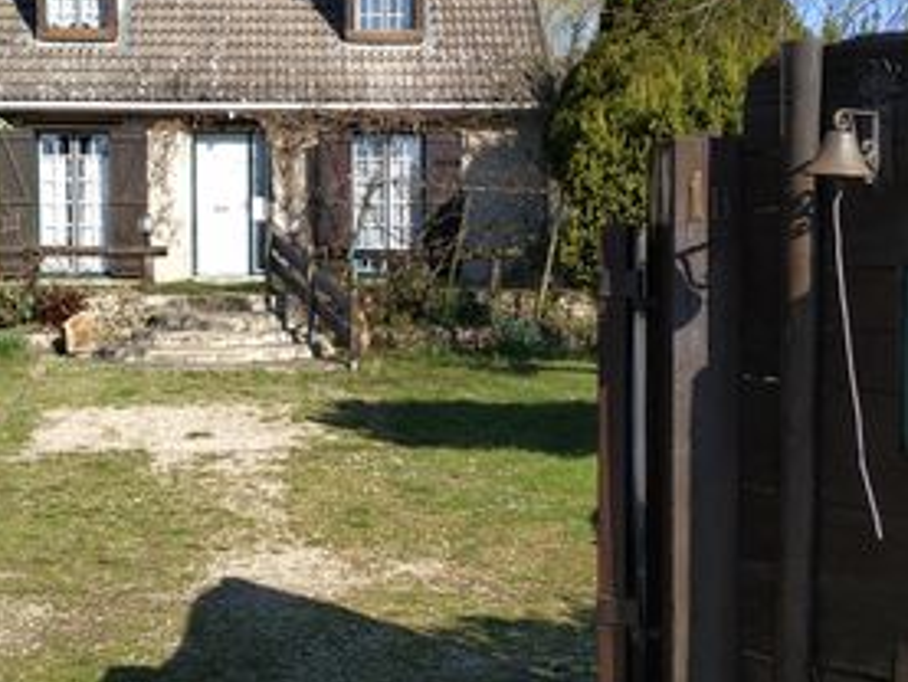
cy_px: 321
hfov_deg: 36.6
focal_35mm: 52
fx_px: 1365
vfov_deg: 28.0
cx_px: 347
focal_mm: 3.94
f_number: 1.9
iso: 100
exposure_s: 1/1312
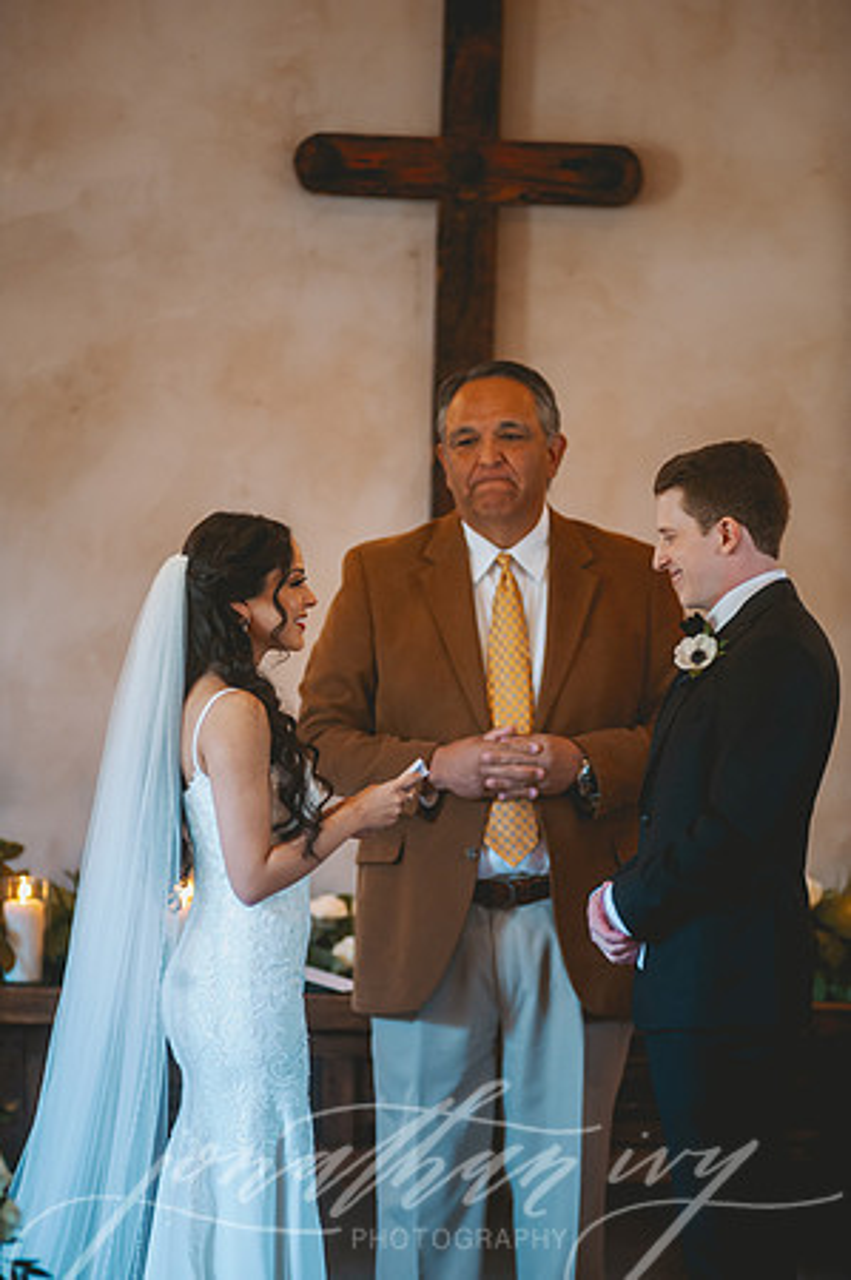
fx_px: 10661
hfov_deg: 4.6
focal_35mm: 300
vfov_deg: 6.9
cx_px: 426
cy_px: 640
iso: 800
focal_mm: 300
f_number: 2.8
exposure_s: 1/80
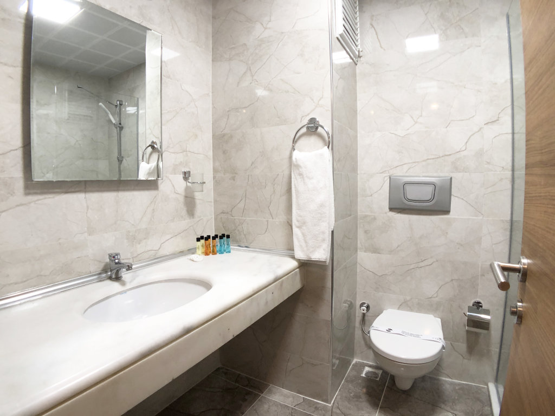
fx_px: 449
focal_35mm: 28
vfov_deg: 49.7
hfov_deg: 63.4
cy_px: 208
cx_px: 278
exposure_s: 1/17
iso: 40
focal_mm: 4
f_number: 1.8
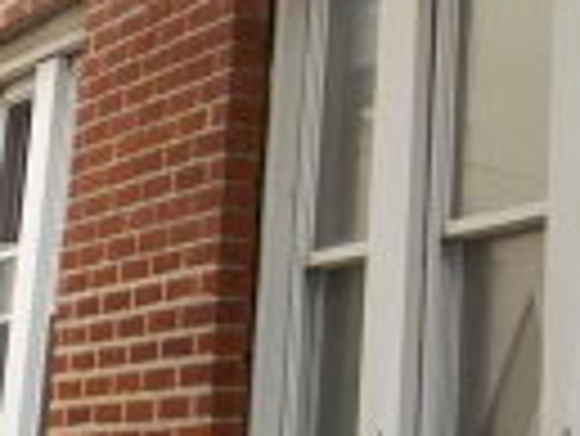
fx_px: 1996
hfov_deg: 15.6
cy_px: -54
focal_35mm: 119
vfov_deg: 12.2
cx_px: 787
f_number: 3.3
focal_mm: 4.1
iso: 125
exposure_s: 1/125
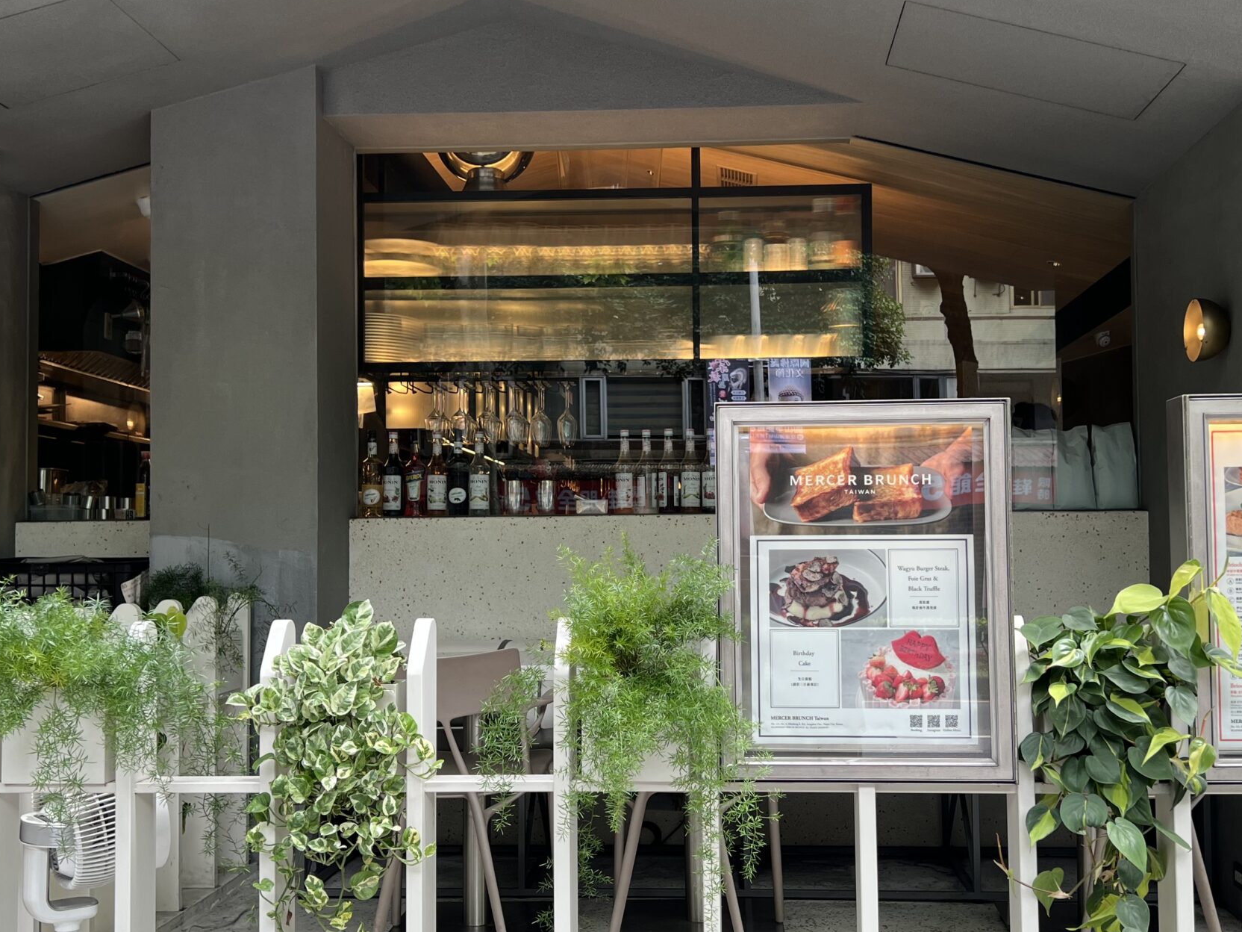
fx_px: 1435
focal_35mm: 40
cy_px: 480
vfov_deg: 36.0
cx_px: 658
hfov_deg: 46.8
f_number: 1.5
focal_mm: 5.7
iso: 40
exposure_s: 1/121
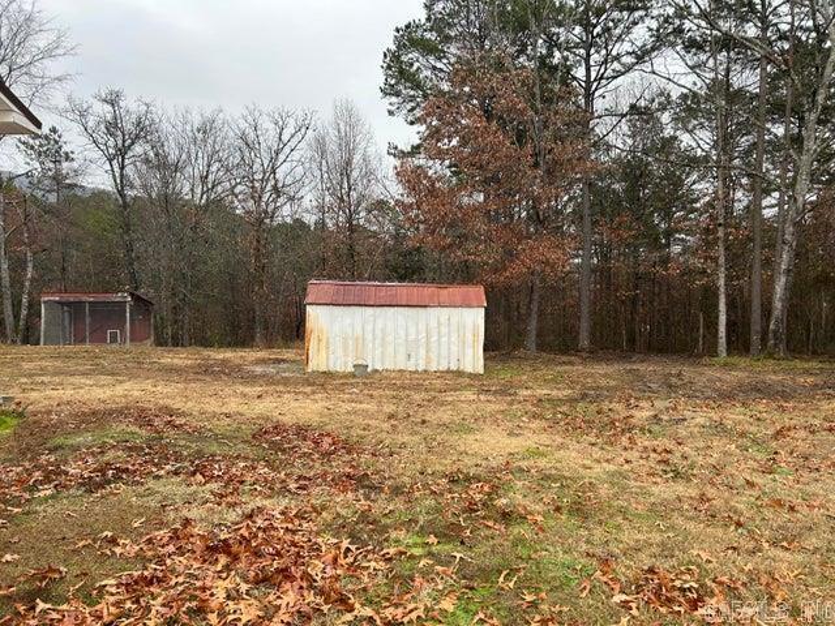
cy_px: 313
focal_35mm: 26
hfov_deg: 67.3
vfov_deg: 53.1
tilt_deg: +0.3
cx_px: 418
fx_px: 627
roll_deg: +1.4
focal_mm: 5.7
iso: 40
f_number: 1.5
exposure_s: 1/250
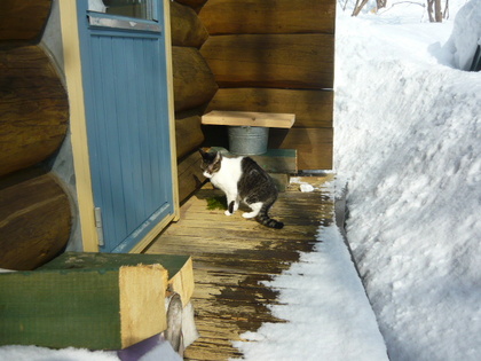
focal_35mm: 33
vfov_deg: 42.9
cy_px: 180
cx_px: 240
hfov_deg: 55.4
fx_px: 459
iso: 100
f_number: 8
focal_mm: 5.5
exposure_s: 1/200
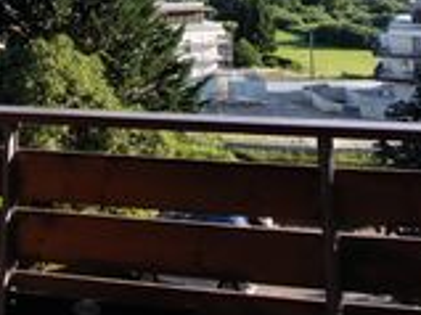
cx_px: 154
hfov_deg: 38.6
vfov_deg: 22.8
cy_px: -183
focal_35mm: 49
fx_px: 595
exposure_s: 1/782
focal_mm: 1.74
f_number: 2.2
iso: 50
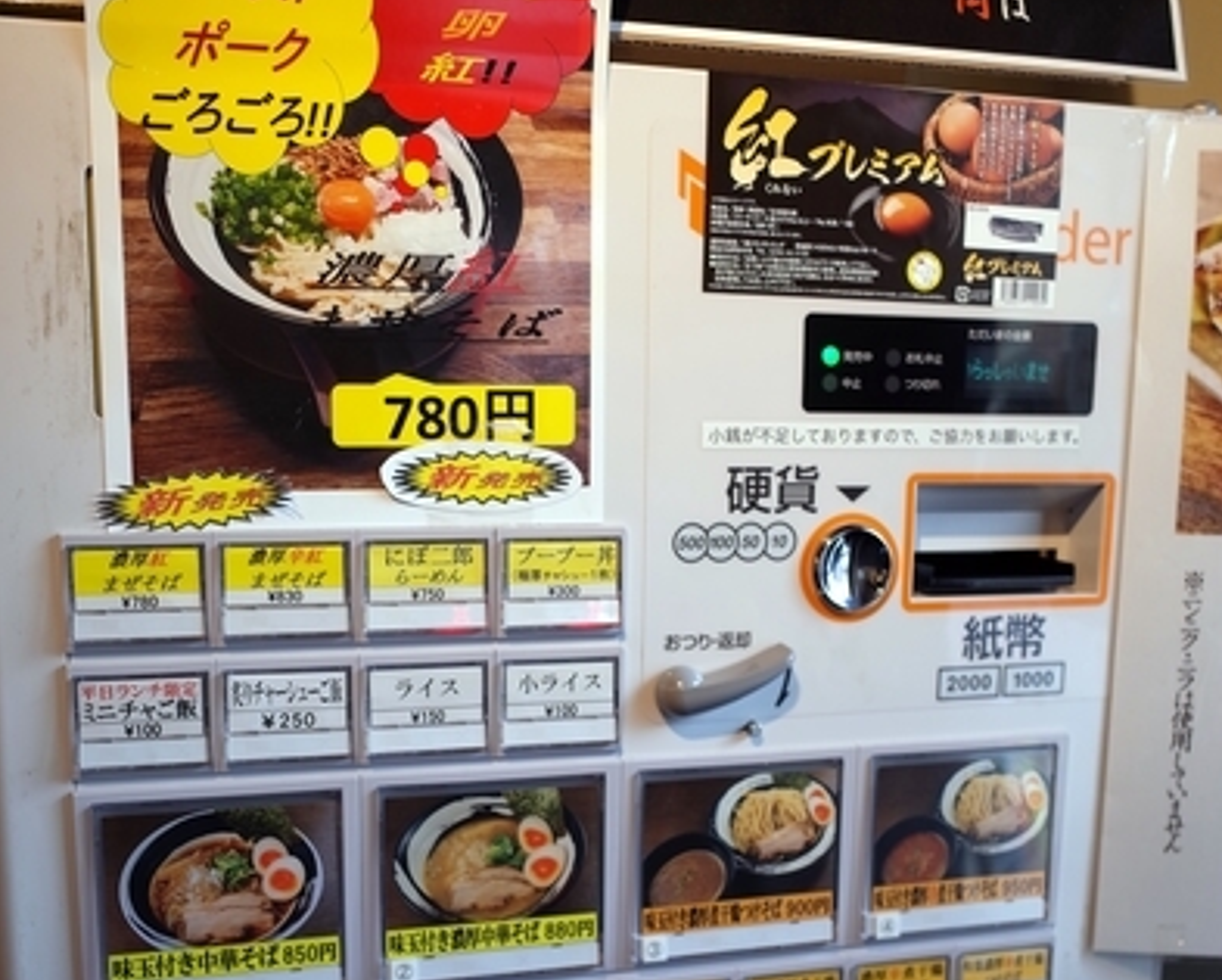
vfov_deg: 36.8
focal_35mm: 40
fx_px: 1448
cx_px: 611
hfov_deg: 45.8
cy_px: 684
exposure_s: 1/40
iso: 100
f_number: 2.8
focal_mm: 18.3
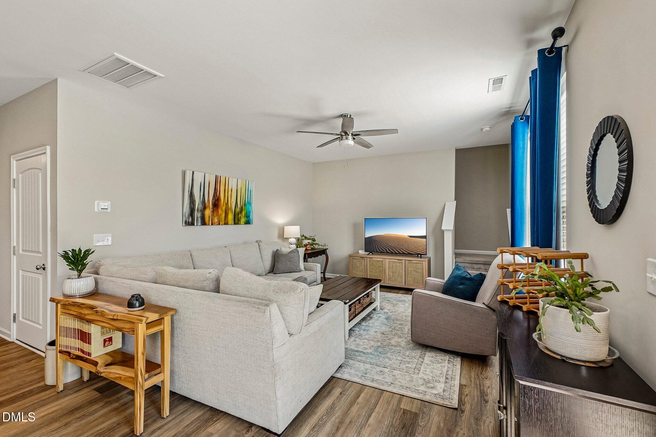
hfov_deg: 100.4
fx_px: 273
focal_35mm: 15
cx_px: 328
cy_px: 218
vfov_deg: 77.3
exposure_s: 1/10
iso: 400
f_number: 8
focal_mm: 10
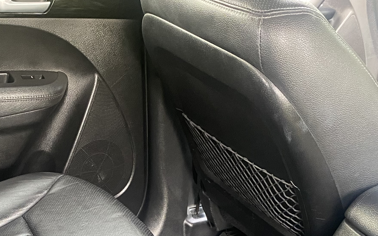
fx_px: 649
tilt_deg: -38.4
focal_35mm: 63
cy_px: 308
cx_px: 124
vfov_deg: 19.1
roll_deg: +0.9
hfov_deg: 32.2
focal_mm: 4.25
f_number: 1.8
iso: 320
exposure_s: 1/60
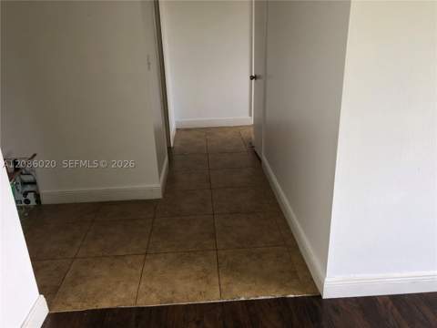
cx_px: 218
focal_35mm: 28
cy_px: 164
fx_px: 353
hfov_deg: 63.4
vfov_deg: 49.7
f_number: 1.8
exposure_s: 1/19
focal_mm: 4
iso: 25
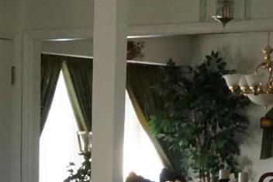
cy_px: 296
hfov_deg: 13.3
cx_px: -113
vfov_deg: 9.0
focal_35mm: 147
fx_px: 1115
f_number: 18
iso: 3200
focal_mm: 23
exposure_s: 1/20
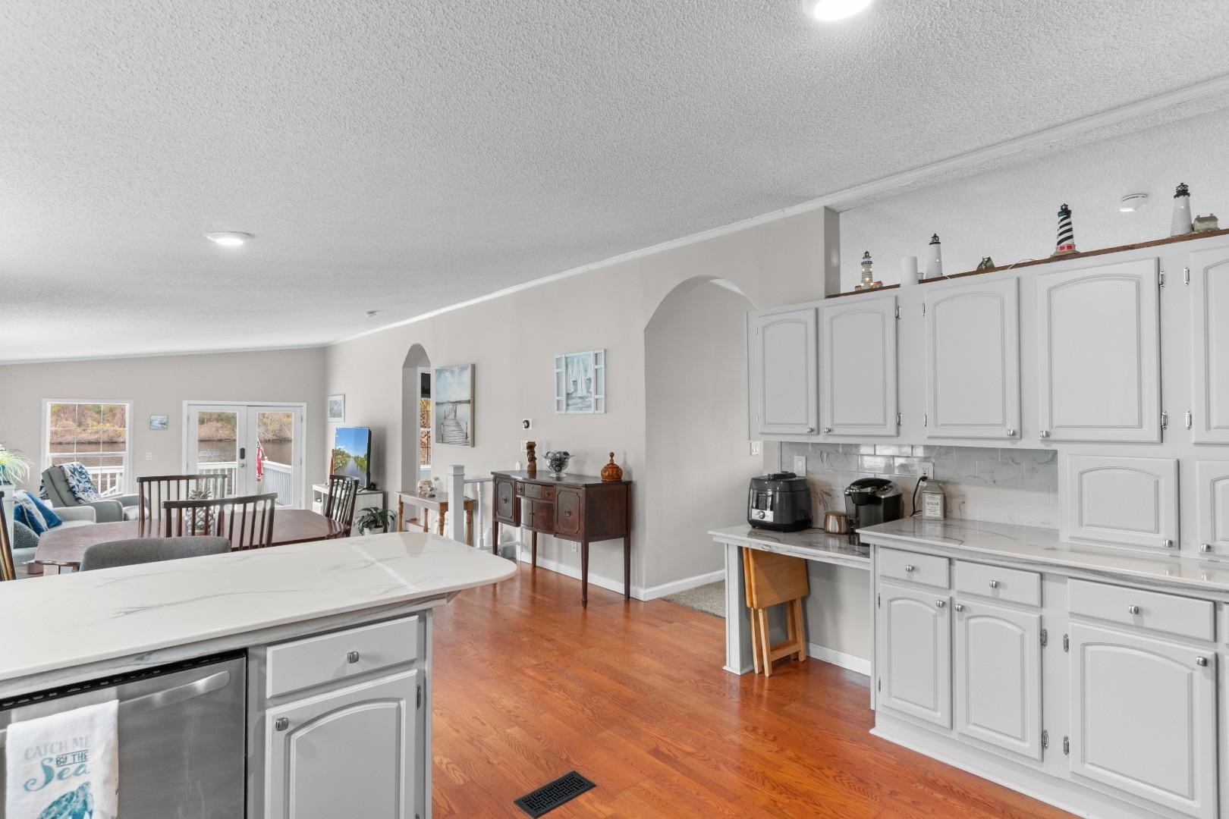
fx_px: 614
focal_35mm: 18
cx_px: 614
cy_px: 410
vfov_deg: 67.4
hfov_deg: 90.0
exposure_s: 1/4
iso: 100
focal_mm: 12
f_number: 4.8
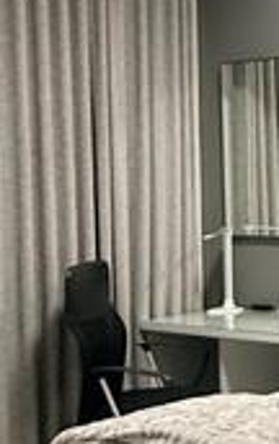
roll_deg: +0.3
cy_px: 250
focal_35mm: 69
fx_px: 837
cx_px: 465
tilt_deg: -3.8
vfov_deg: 29.7
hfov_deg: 16.5
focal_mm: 2.22
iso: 400
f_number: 2.2
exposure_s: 1/50
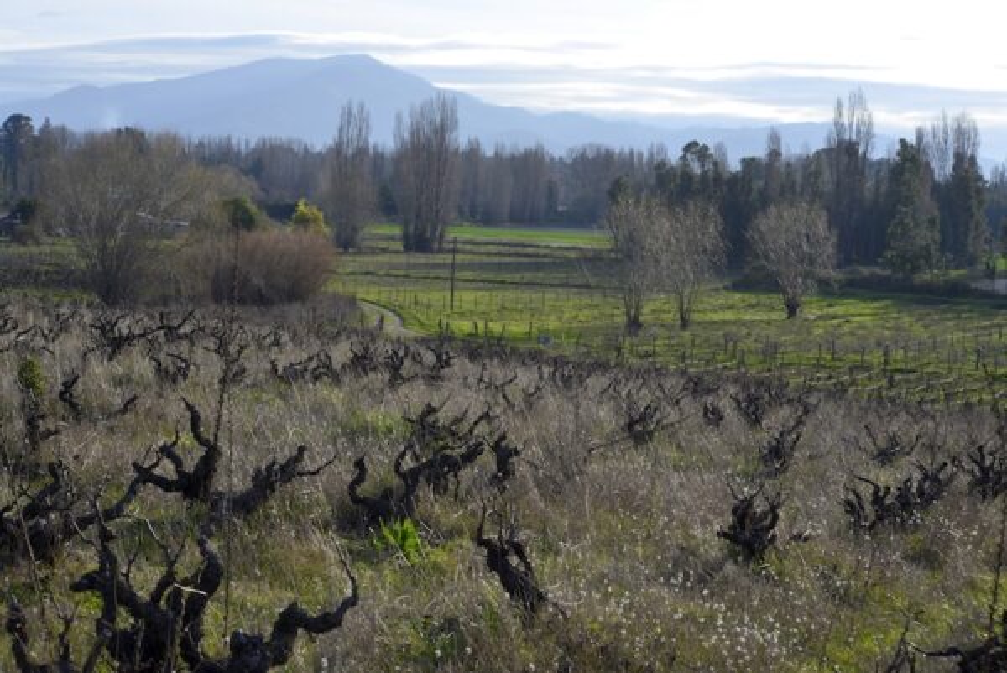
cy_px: 336
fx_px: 1540
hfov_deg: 36.2
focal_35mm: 55
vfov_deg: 24.7
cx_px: 504
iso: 100
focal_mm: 55
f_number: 8
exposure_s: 1/100
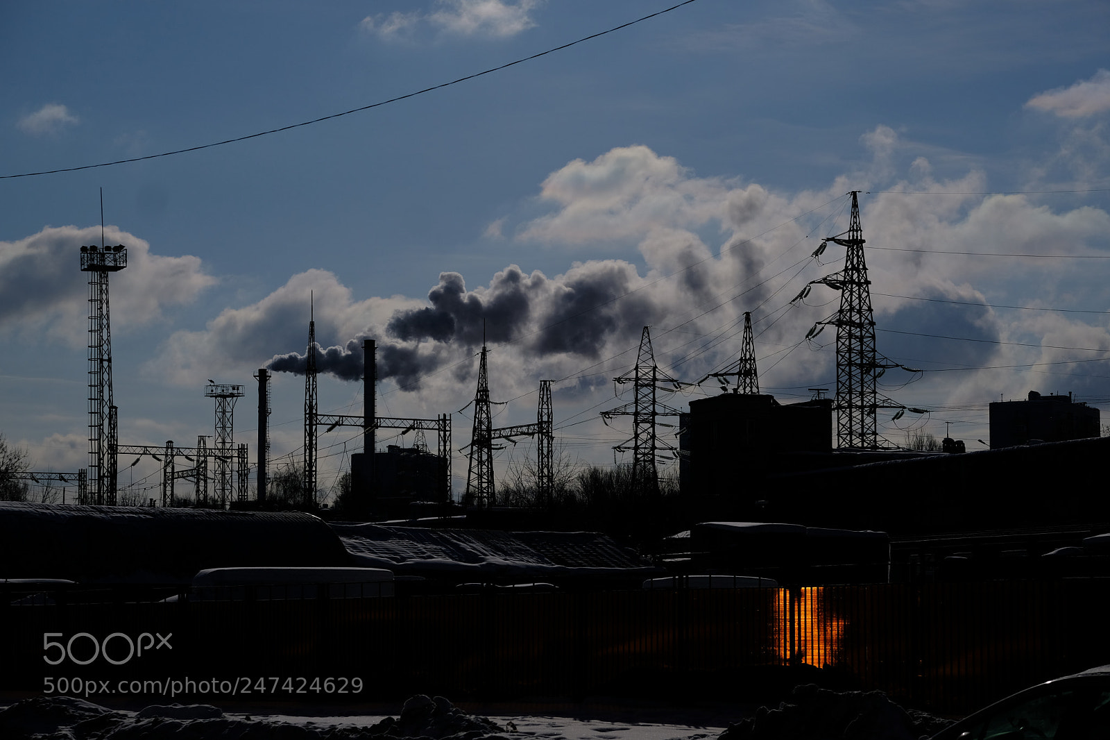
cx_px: 555
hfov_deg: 26.0
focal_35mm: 78
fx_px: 2404
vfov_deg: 17.5
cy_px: 370
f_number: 6.4
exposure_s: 1/9000
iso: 200
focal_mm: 52
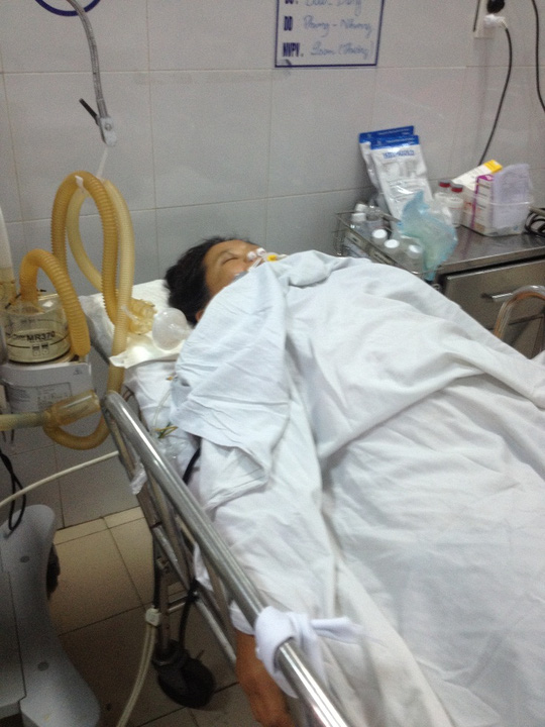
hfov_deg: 40.7
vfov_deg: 52.6
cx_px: 272
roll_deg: -0.5
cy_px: 364
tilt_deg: -31.2
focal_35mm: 35
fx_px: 735
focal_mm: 4.28
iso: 125
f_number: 2.4
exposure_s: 1/20
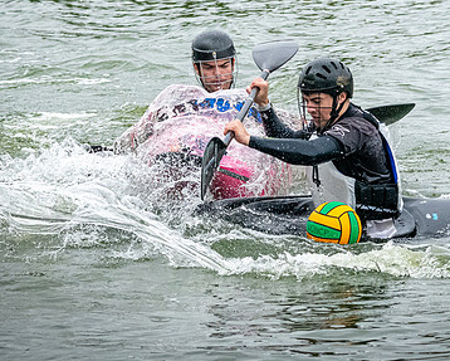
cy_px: 163
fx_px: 5078
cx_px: 250
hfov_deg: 5.1
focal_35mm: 381
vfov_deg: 4.1
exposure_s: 1/2500
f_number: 9
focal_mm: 165
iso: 3200
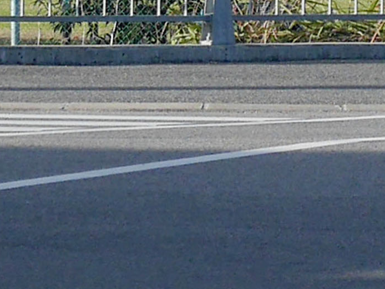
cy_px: -579
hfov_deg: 14.9
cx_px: 873
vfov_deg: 10.8
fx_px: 1034
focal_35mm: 93
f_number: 10
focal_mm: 7
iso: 200
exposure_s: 1/400
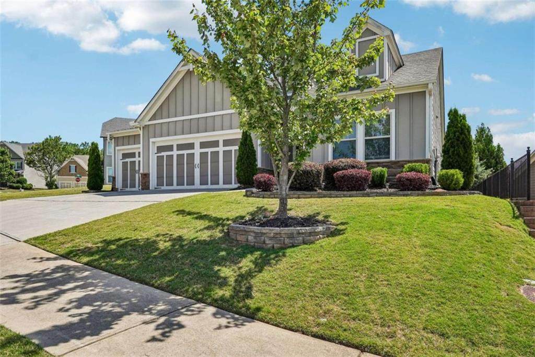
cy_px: 178
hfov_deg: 77.3
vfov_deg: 56.1
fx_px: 334
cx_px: 268
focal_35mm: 22
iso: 800
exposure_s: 1/2500
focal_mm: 22.5
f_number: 8
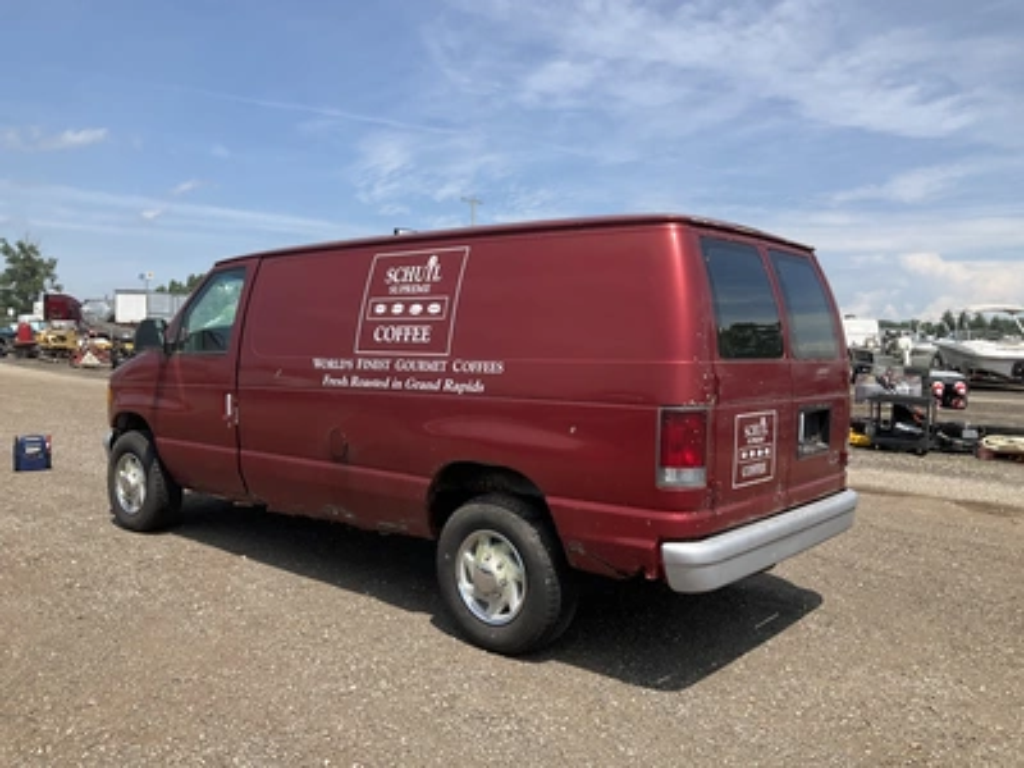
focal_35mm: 29
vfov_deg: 48.2
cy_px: 384
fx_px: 858
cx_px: 512
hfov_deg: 61.7
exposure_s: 1/1626
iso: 25
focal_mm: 3
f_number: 1.8
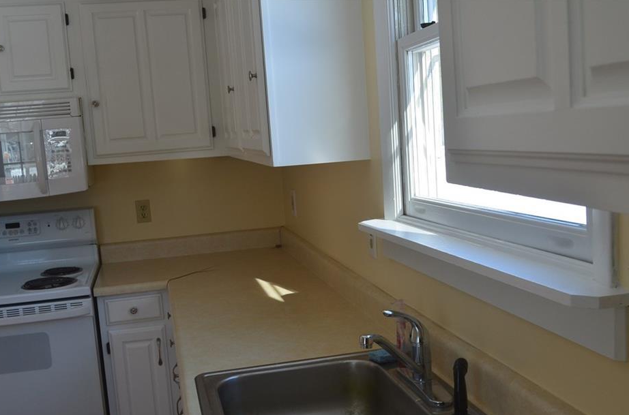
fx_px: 697
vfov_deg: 33.2
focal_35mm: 40
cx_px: 296
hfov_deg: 48.6
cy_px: 229
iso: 400
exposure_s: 1/80
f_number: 8
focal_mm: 24
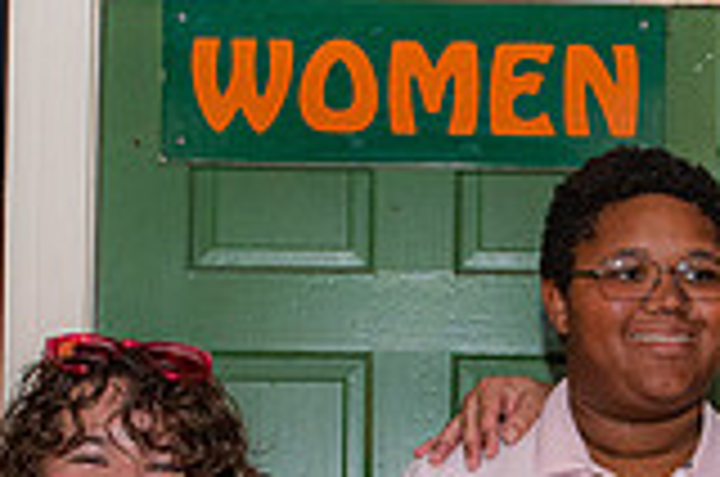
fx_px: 1996
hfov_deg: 20.3
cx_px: 517
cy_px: 643
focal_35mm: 100
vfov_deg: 13.1
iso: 1600
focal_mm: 24
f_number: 5.6
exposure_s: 1/160
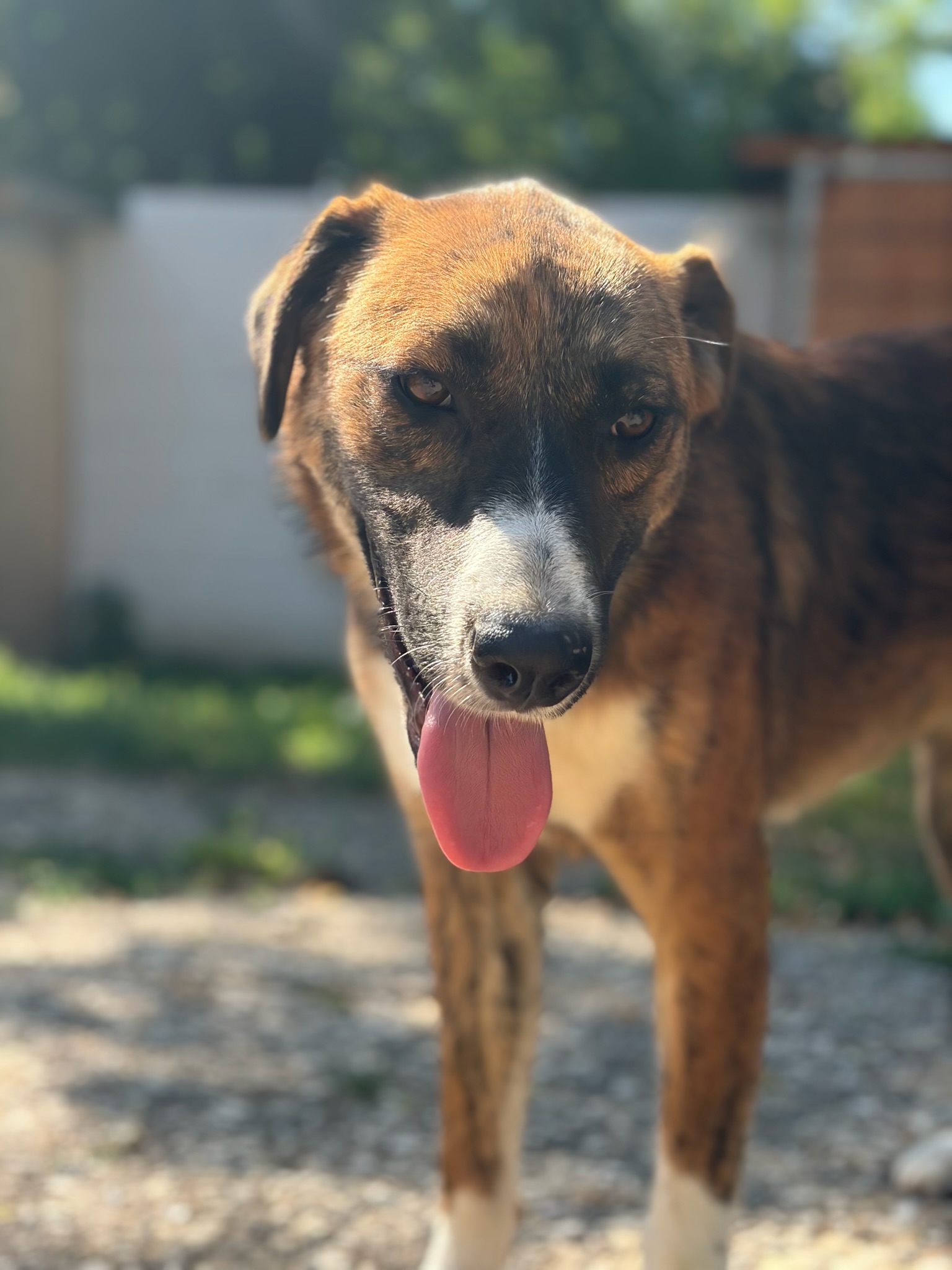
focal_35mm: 52
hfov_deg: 28.0
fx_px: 1907
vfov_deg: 36.8
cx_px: 476
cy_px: 635
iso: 50
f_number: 1.6
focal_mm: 5.96
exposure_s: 1/987
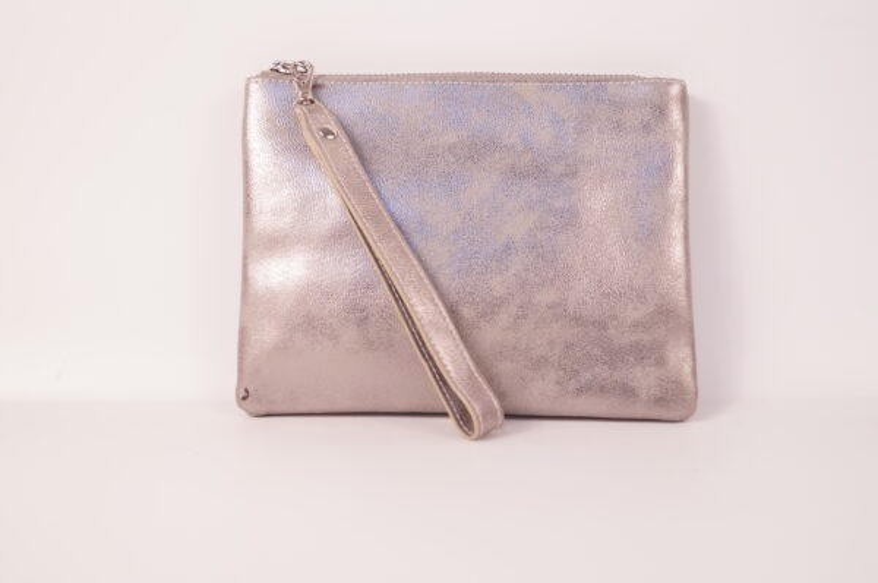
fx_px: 1096
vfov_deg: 29.8
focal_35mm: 45
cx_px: 439
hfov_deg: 43.7
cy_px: 292
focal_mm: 30
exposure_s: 1/400
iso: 800
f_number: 4.5
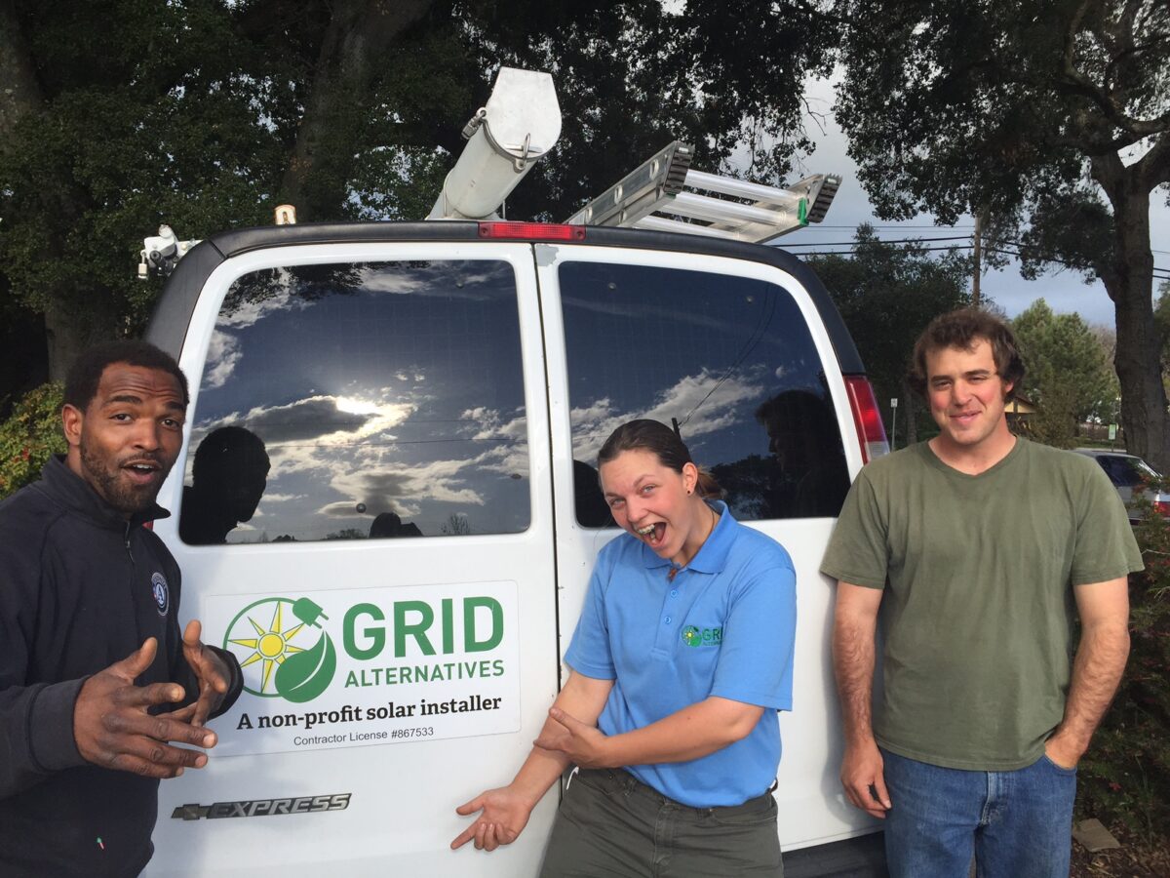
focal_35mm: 29
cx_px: 585
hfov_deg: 61.7
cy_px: 439
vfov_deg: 48.2
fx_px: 980
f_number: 2.2
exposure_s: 1/898
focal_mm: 4.15
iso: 32
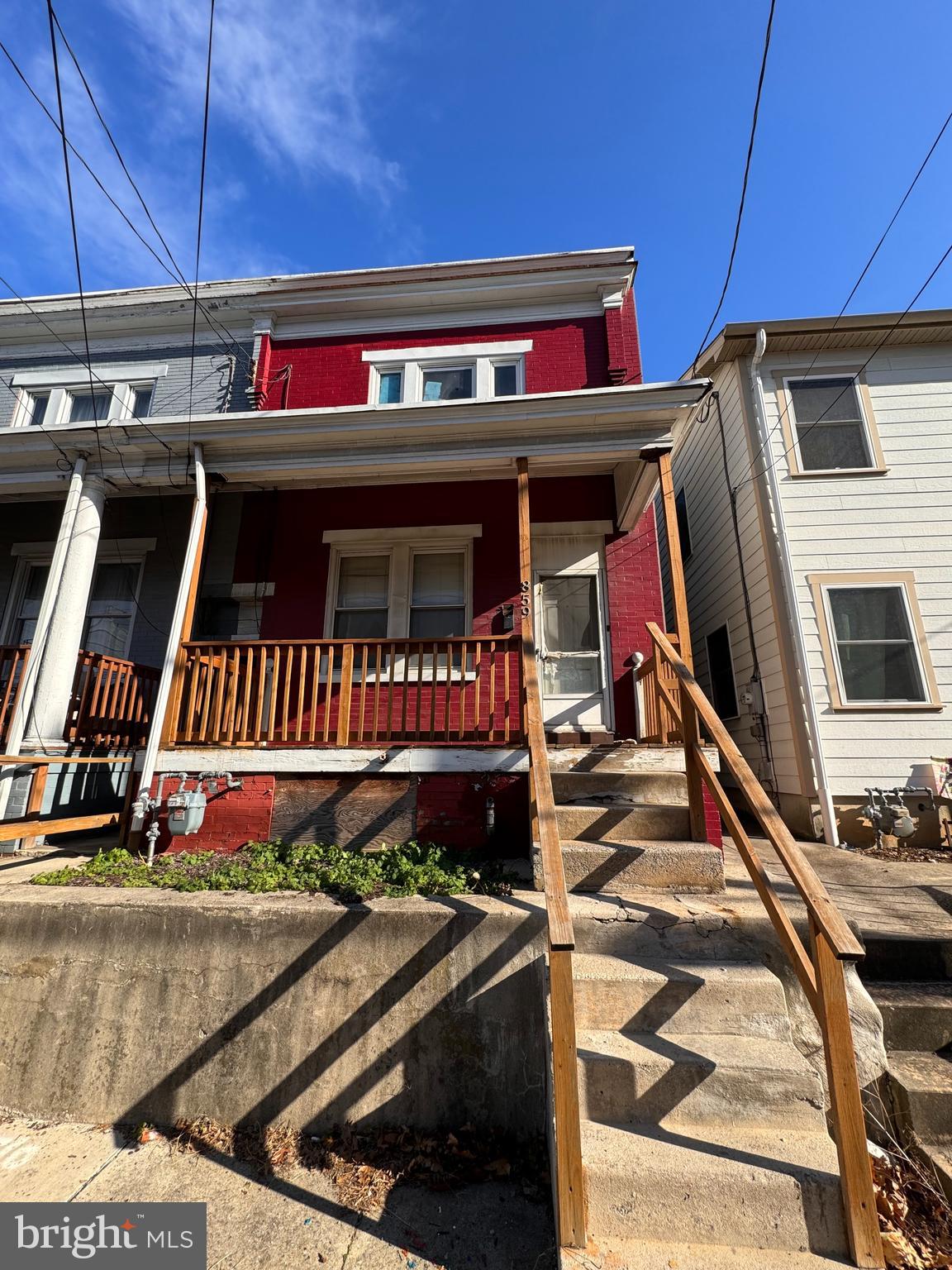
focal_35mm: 14
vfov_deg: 102.1
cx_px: 476
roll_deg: -0.4
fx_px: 513
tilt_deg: +14.1
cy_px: 635
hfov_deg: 85.7
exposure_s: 1/687
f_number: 2.2
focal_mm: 2.22
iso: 50
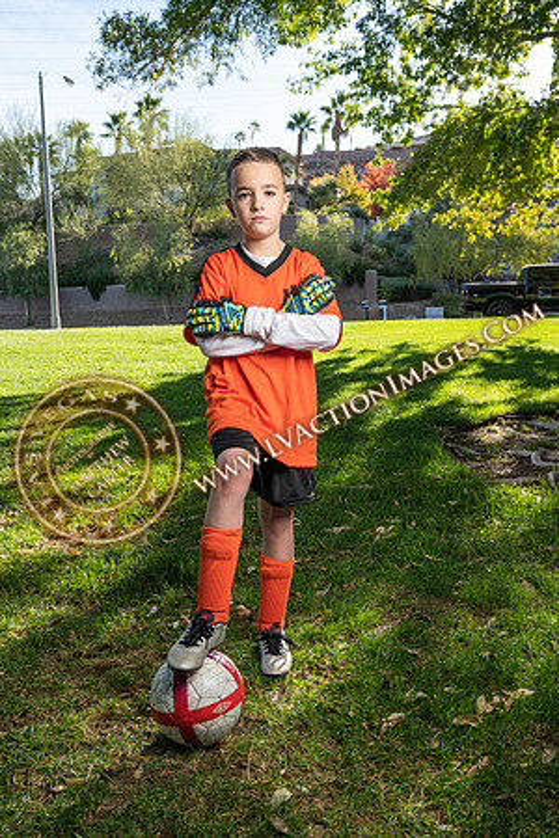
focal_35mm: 31
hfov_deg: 42.3
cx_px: 280
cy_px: 419
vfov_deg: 60.3
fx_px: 722
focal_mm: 31
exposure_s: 1/160
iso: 100
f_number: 5.6
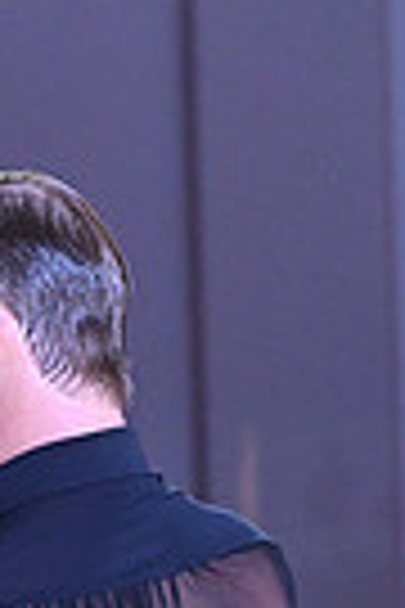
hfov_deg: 2.5
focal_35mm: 557
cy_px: 1279
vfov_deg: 3.7
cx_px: -191
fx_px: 9399
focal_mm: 130
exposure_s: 1/400
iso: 4000
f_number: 7.1
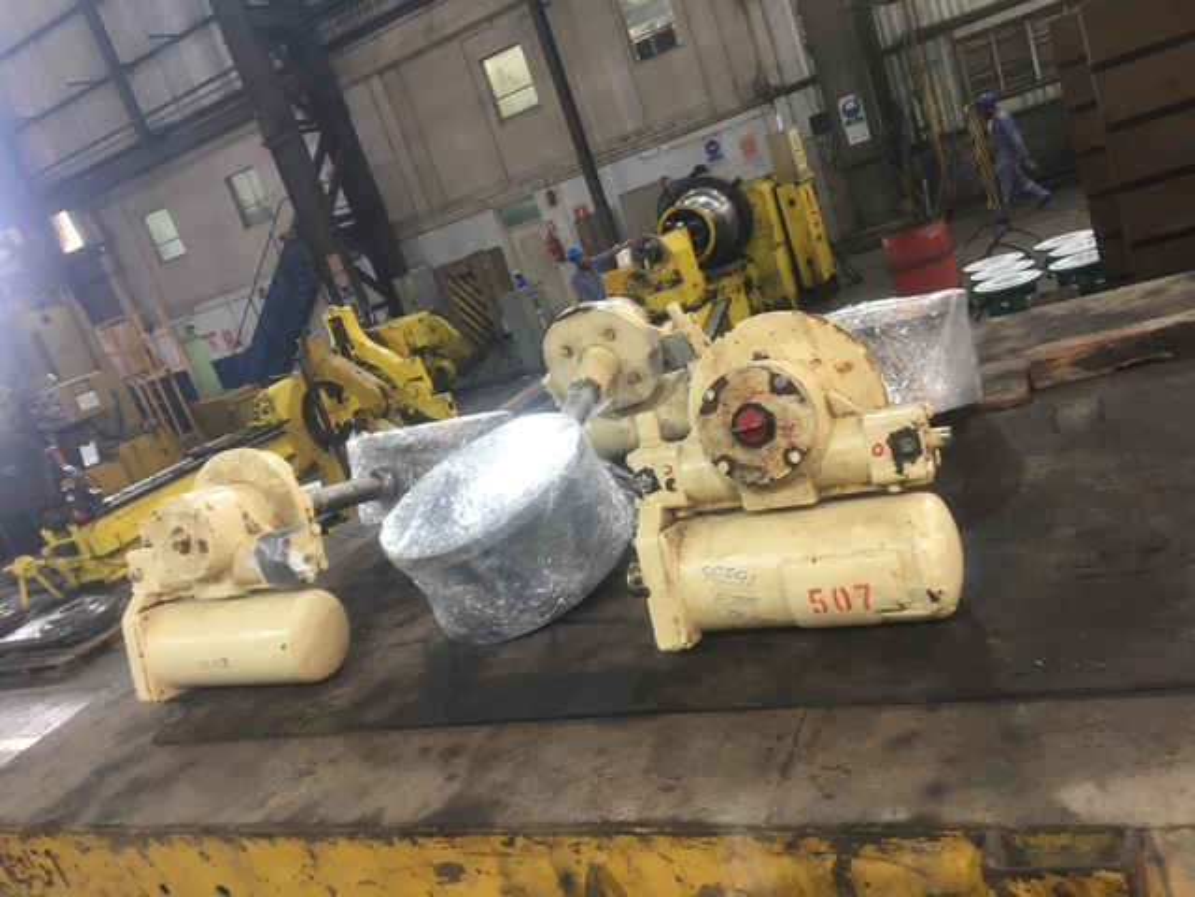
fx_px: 1001
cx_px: 598
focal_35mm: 29
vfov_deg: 48.2
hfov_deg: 61.7
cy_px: 448
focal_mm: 4.15
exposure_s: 1/33
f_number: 2.2
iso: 100
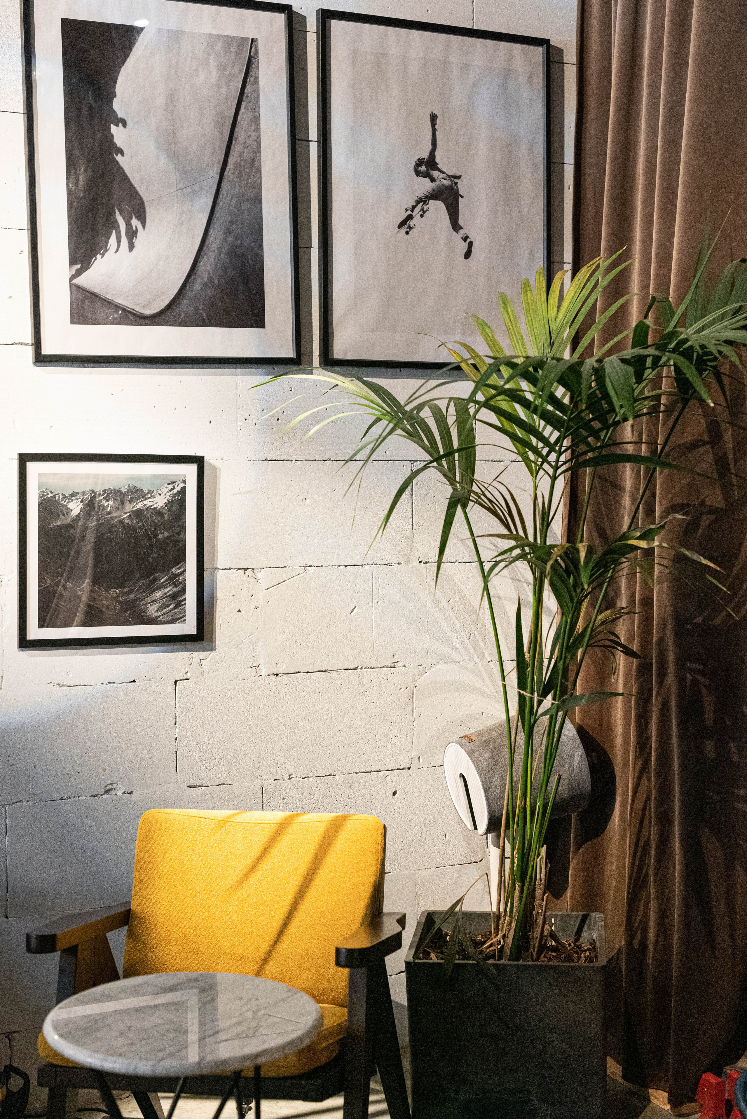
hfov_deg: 27.0
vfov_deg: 39.6
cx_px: 374
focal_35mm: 50
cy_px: 560
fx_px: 1555
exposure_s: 1/160
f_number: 4.5
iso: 5000
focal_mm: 50
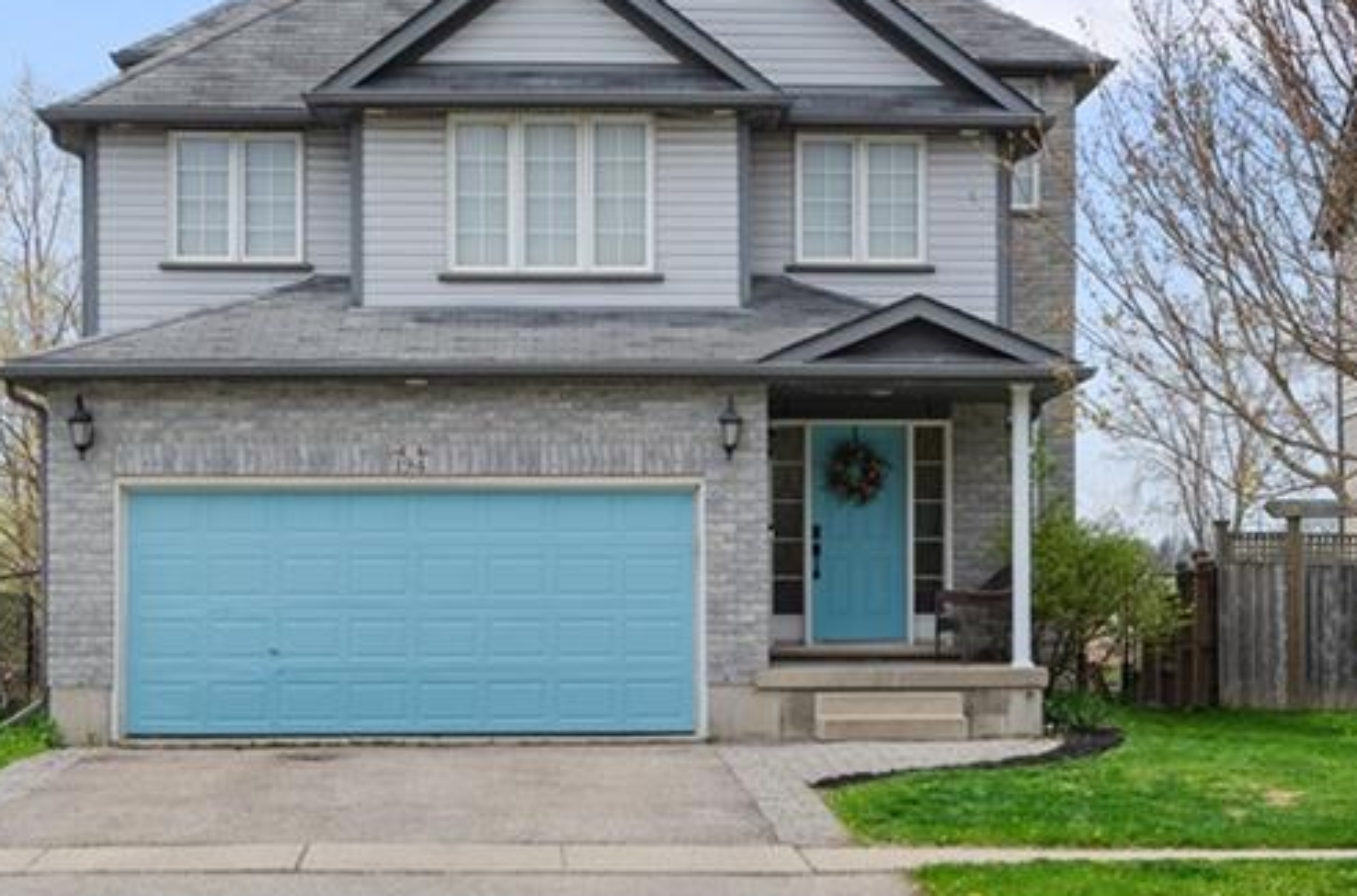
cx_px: 736
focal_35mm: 75
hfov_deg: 27.1
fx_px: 2819
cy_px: 467
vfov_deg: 18.1
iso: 250
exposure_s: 1/160
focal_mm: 24
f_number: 8
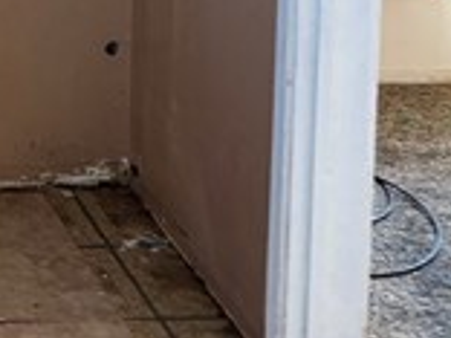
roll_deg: +1.1
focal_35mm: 107
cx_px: -332
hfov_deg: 15.9
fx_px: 1394
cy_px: -214
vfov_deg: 12.9
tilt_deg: -11.8
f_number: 1.5
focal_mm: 5.7
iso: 64
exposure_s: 1/33
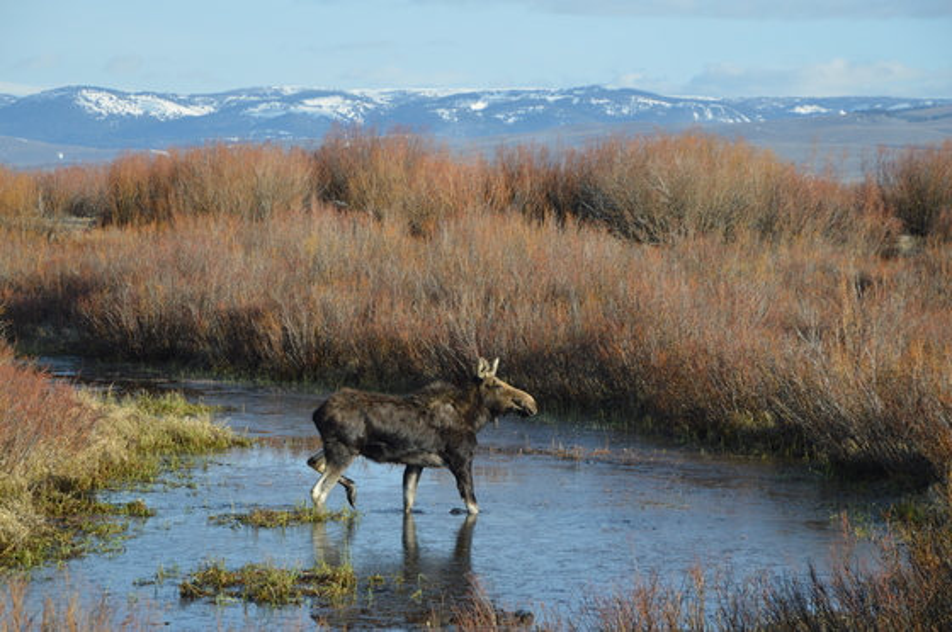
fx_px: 3090
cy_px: 316
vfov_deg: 11.7
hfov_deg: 17.5
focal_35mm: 117
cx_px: 476
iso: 400
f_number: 5.3
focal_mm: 78
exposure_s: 1/1250
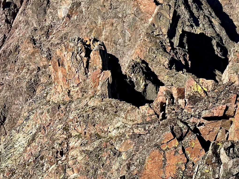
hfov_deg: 20.0
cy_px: 3
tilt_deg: -10.2
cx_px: 188
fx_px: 670
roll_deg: +0.6
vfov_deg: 15.0
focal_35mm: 97
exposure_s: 1/4367
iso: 64
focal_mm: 6.86
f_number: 1.78
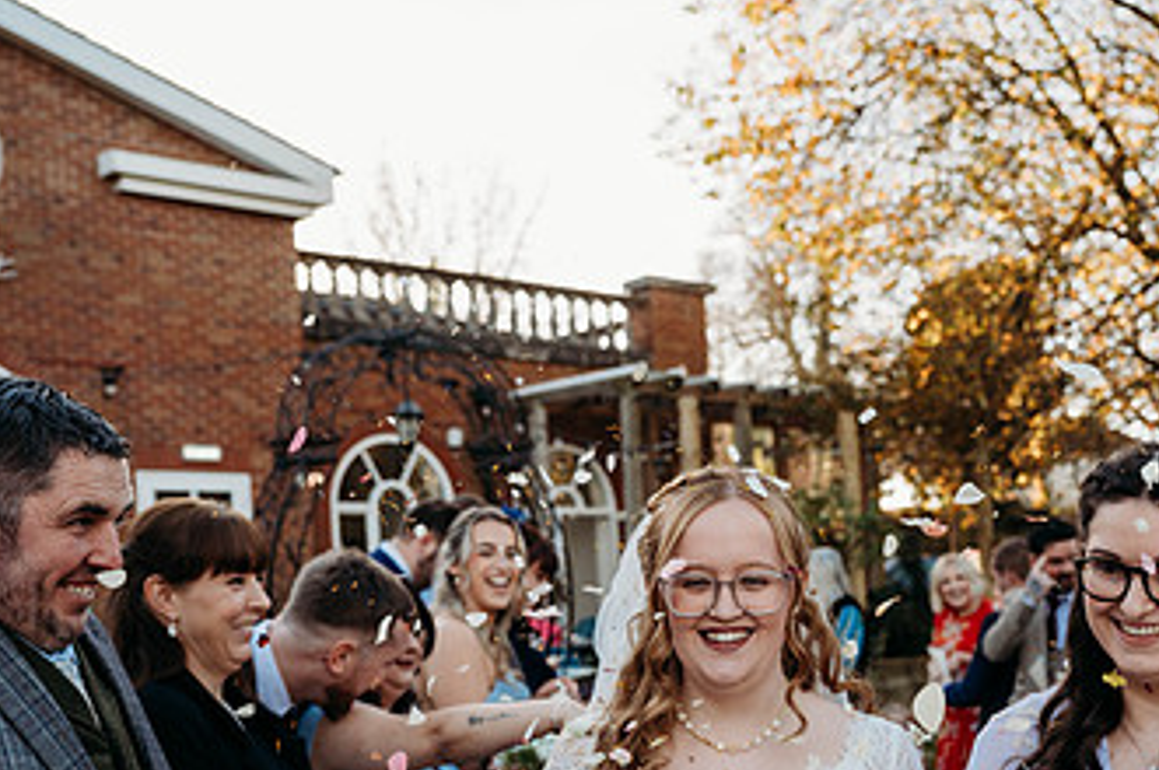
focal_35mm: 50
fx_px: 1608
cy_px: 640
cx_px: 725
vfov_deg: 26.3
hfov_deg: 39.4
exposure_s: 1/640
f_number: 4
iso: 450
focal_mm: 28.5
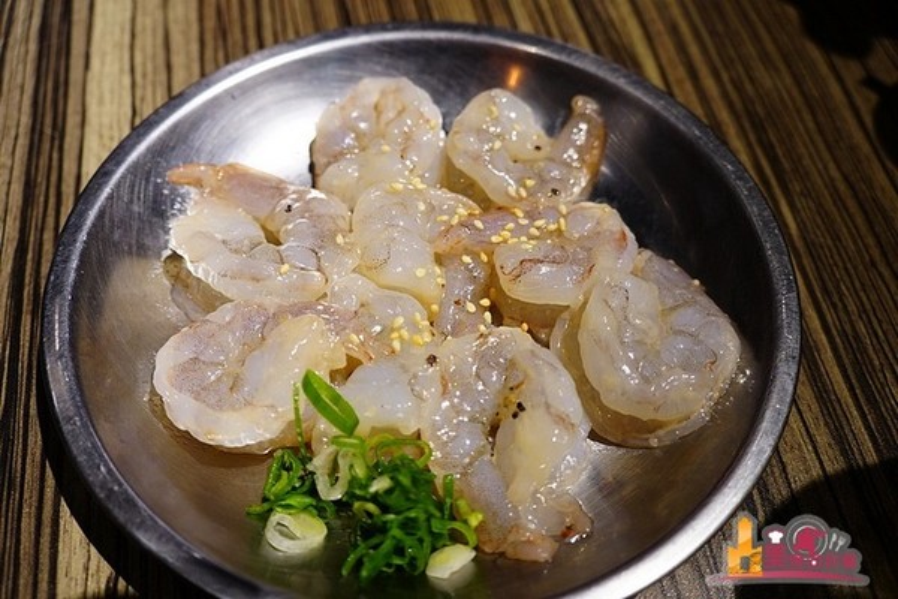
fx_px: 823
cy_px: 300
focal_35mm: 33
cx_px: 449
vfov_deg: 40.0
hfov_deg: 57.2
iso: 640
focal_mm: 22
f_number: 4
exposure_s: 1/60
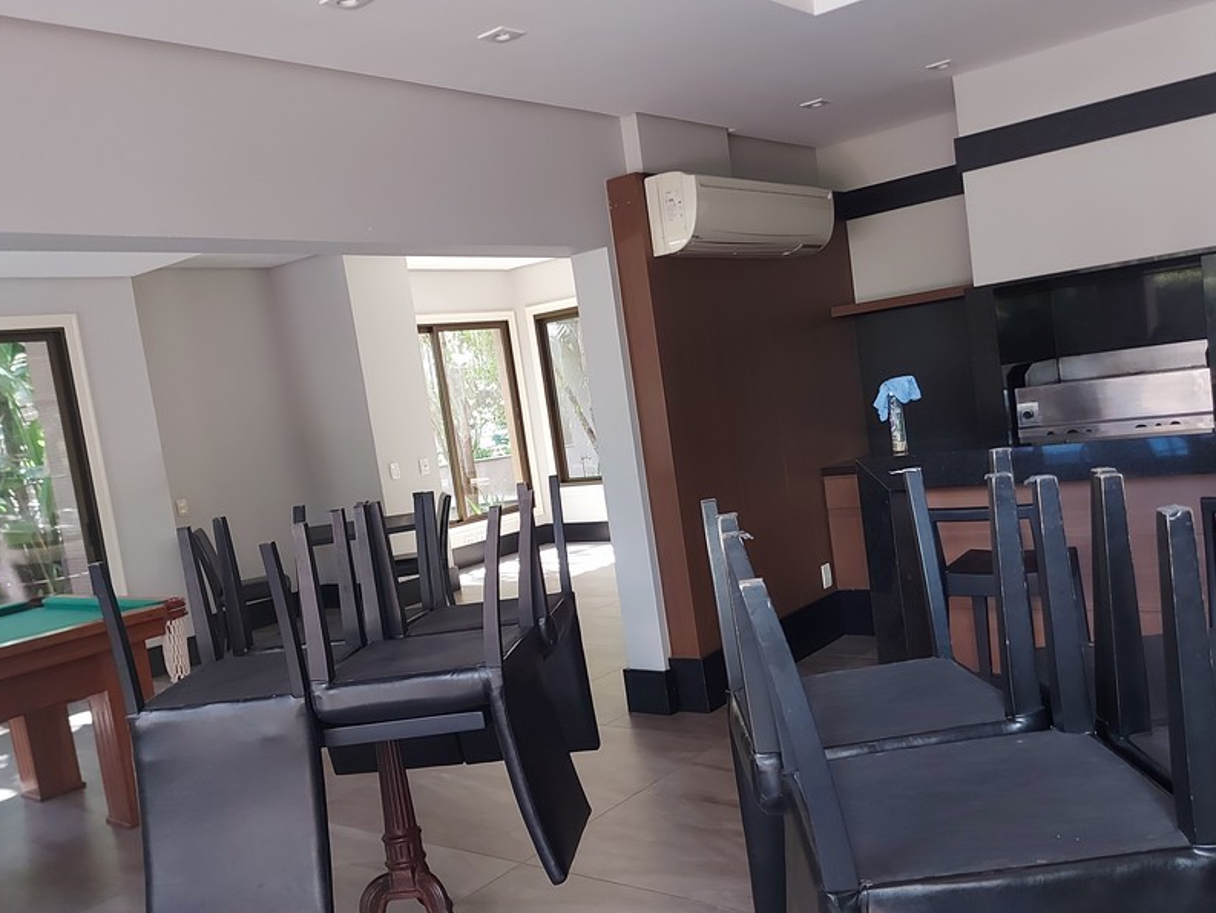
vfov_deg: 45.4
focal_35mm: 31
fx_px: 1089
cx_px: 621
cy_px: 503
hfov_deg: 58.3
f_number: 1.8
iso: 200
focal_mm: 5.23
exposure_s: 1/30
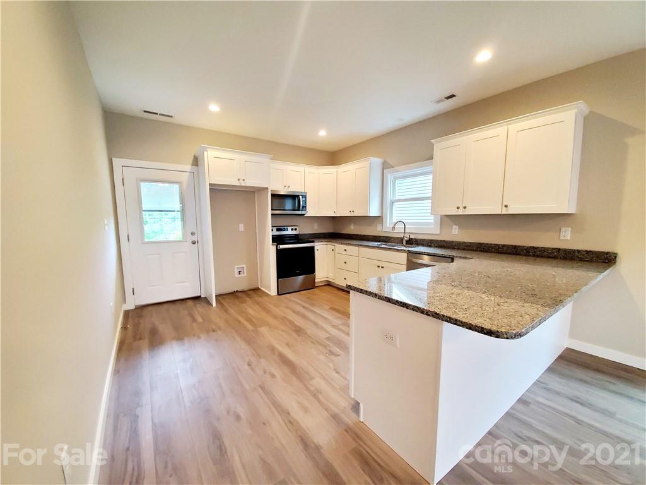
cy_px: 242
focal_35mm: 13
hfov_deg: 106.2
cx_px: 323
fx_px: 243
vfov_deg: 89.9
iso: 320
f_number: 2.2
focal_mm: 1.8
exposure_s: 1/59.2
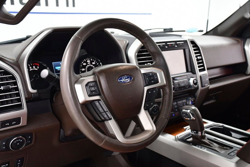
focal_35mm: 40
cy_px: 84
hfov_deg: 48.5
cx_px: 125
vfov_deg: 33.4
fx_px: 278
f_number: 4
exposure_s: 1/100
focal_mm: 27
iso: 1250
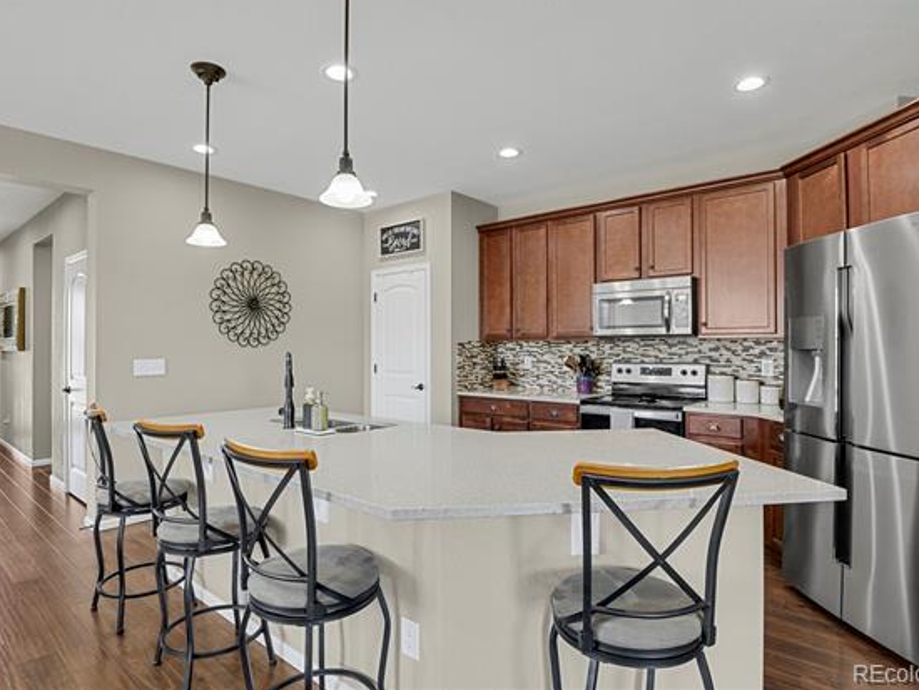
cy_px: 336
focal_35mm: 19
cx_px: 451
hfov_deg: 84.6
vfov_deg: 68.7
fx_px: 505
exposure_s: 1.6
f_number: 8
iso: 250
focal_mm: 17
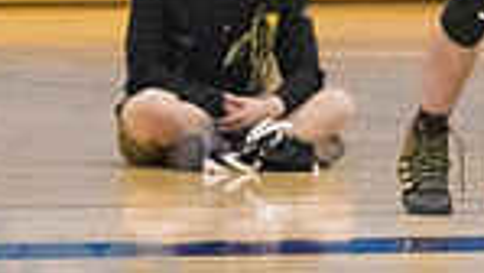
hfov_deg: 2.9
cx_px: -377
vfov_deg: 1.6
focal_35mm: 748
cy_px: -127
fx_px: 9605
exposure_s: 1/1000
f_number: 4.5
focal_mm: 122
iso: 8000
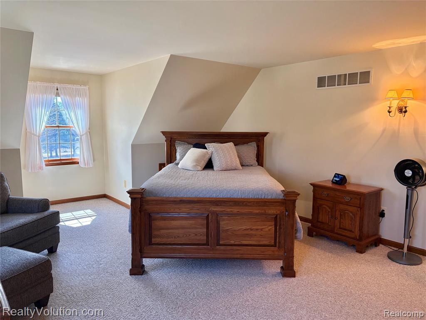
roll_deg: +0.3
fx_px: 320
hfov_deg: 67.3
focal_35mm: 26
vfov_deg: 53.1
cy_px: 160
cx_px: 213
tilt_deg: -6.2
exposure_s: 1/120
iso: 160
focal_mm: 5.96
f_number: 1.6
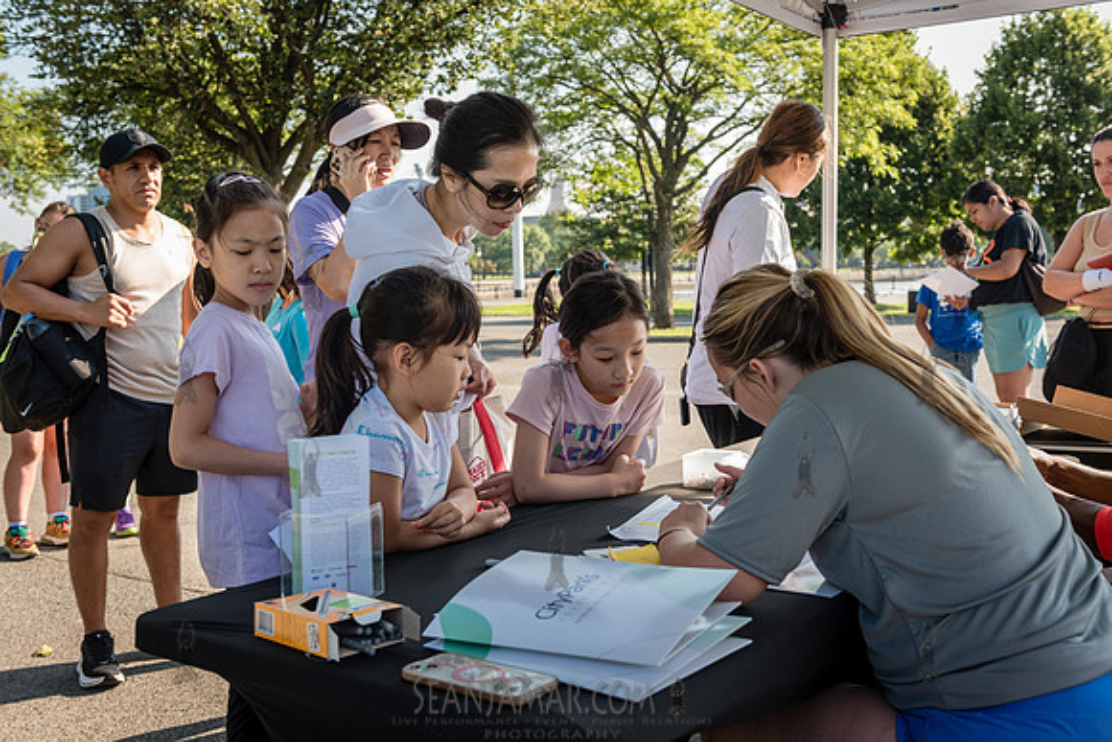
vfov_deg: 35.1
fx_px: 1174
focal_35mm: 38
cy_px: 371
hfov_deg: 50.7
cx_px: 556
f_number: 4.5
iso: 500
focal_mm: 38
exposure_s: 1/640
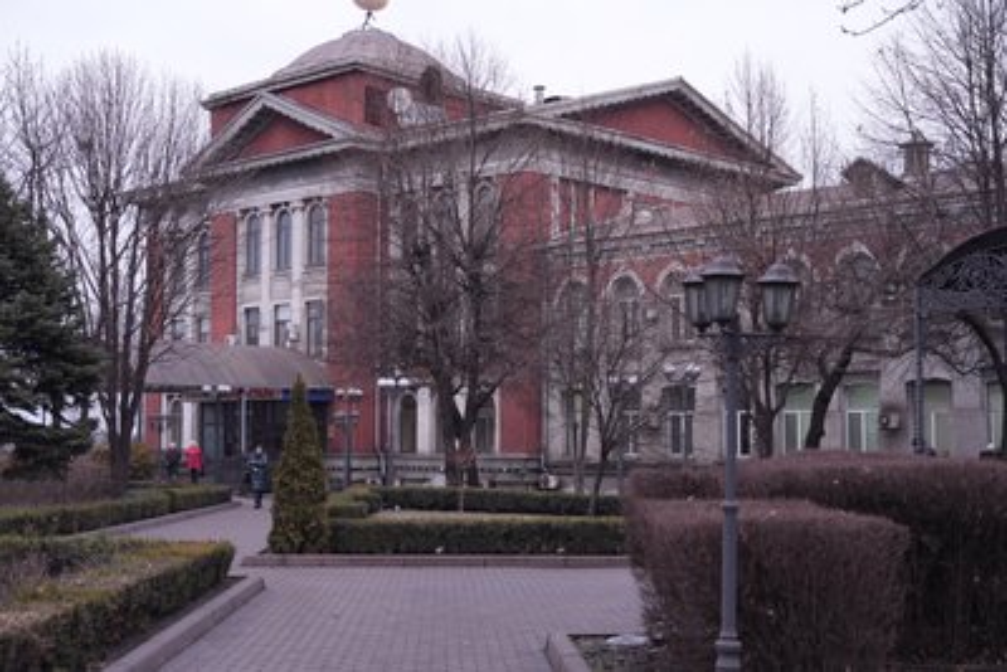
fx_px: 1315
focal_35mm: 47
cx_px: 504
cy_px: 336
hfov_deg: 41.9
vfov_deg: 28.7
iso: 125
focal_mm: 47
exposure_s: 1/50
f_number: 4
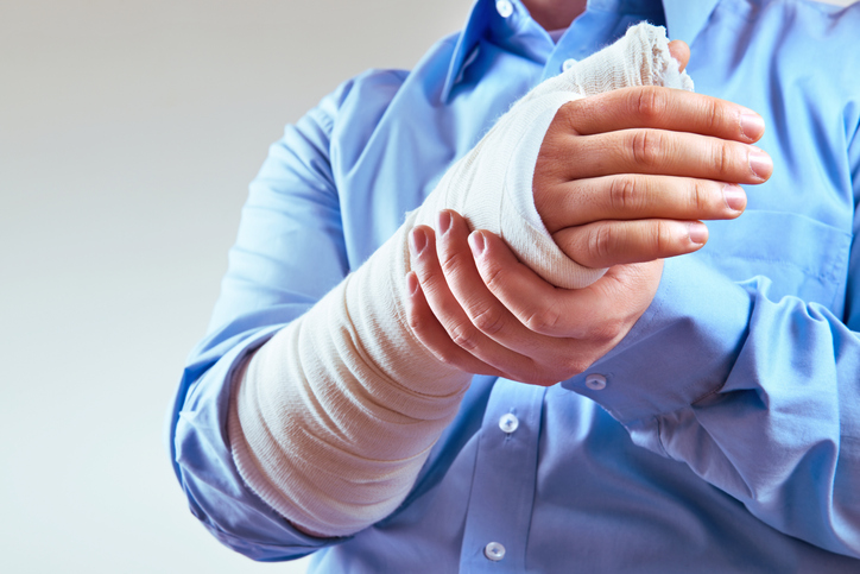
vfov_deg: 21.9
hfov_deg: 32.4
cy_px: 287
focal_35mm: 62
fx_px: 1481
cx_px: 430
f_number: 11
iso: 100
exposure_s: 1/125
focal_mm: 62
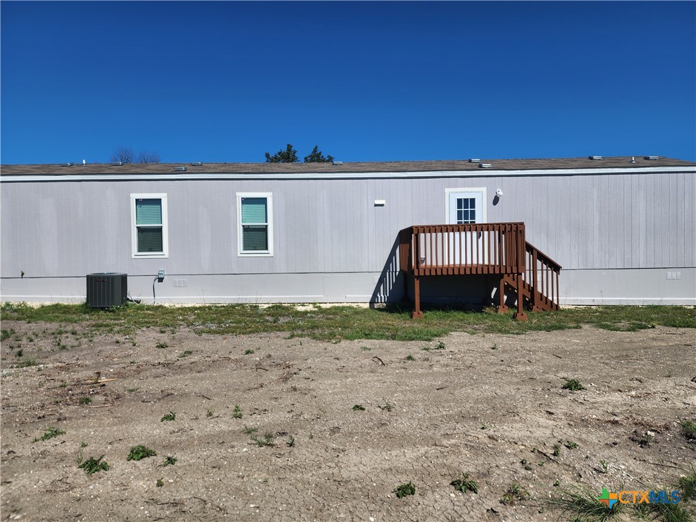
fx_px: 462
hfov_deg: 73.9
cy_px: 261
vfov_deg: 58.9
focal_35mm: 23
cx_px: 348
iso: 12
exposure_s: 1/1509
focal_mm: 6.4
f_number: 1.8
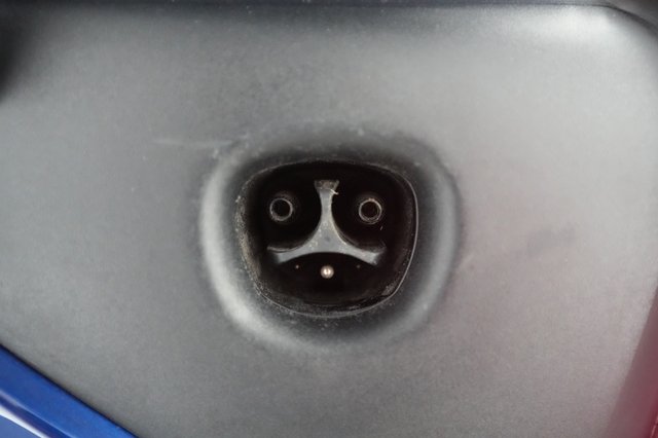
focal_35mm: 28
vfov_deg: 46.4
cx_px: 329
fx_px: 511
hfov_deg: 65.5
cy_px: 219
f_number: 4.5
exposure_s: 1/100
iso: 16000
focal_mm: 28
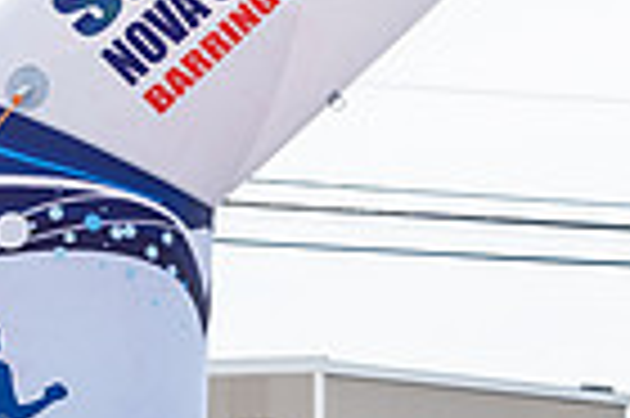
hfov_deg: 8.1
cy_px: 511
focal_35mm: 246
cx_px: 1081
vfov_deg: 5.5
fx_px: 4300
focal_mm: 48
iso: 800
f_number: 4
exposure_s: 1/4000
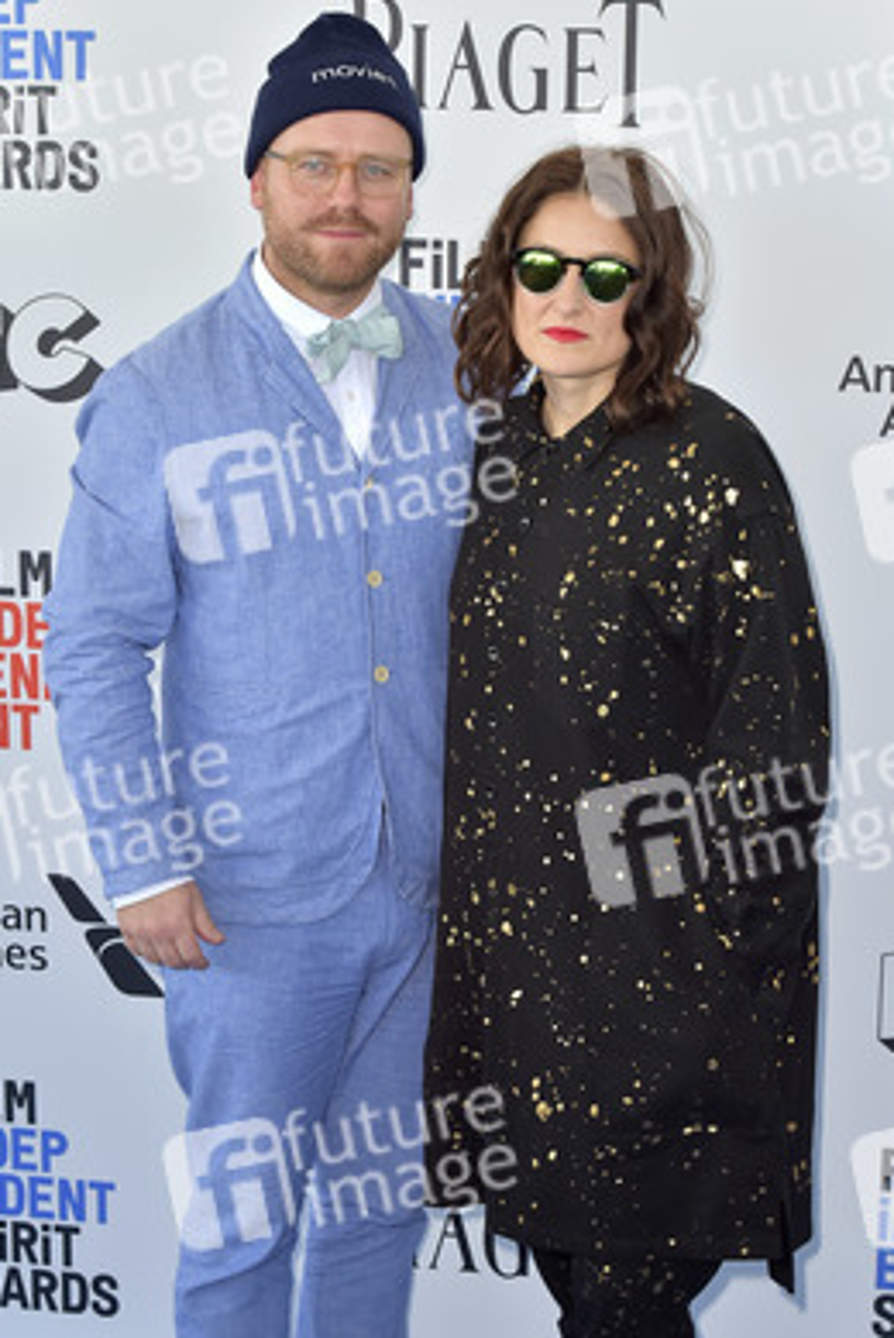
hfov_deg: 19.0
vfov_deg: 28.1
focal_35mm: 72
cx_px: 442
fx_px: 2677
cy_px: 654
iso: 500
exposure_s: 1/320
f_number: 6.3
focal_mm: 70
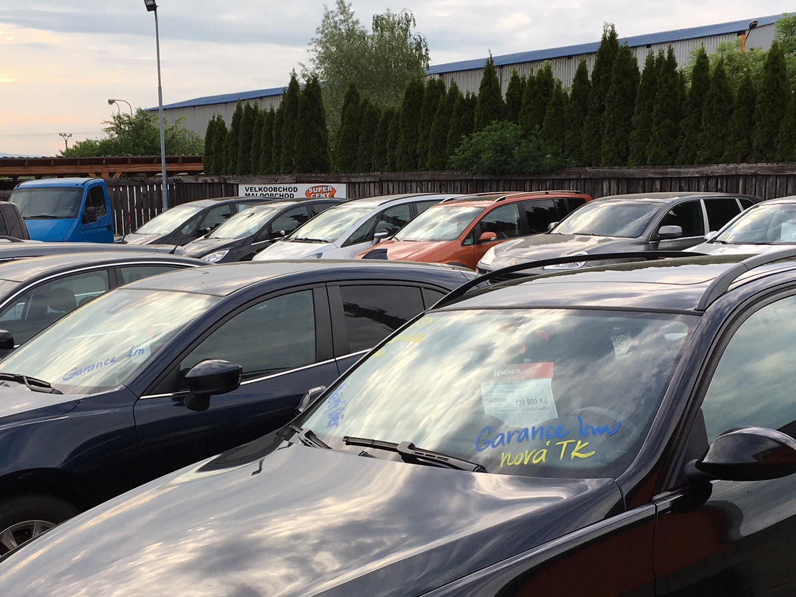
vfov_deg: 29.5
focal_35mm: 49
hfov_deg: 38.8
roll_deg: +0.7
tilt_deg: -10.7
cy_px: 392
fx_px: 1127
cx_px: 326
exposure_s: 1/475
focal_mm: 4.15
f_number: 2.2
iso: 25
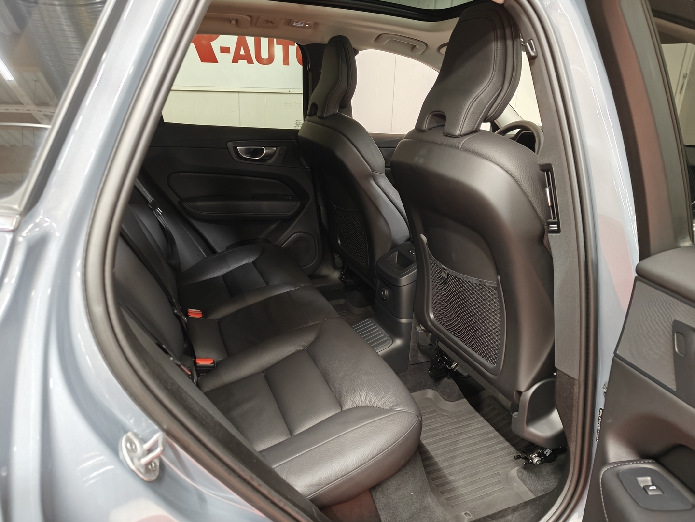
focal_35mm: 24
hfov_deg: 71.6
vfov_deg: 56.8
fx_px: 482
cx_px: 348
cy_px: 261
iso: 160
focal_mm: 5.59
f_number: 1.8
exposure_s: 1/29
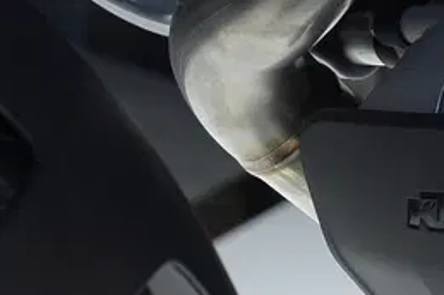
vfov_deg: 4.2
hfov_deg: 6.2
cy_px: -47
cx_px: 957
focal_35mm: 324
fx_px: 3991
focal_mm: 70
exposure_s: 1/250
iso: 1250
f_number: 7.1
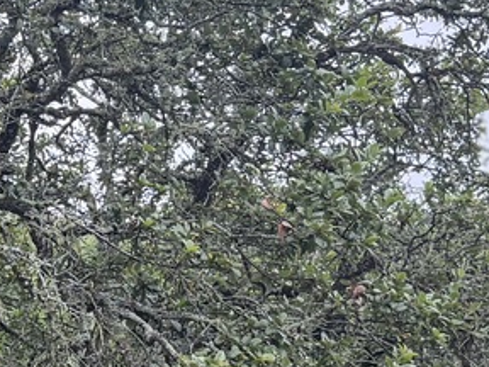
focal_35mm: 120
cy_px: 272
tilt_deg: +5.5
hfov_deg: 15.2
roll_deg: +0.8
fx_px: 1695
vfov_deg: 12.3
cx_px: -243
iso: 100
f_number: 1.78
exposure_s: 1/504
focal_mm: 6.76
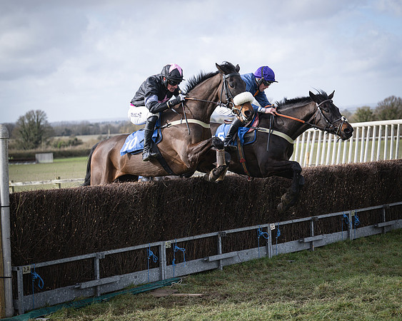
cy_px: 160
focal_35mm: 79
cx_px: 202
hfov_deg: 24.2
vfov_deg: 19.4
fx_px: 938
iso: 250
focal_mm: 70
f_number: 3.2
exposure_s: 1/1600
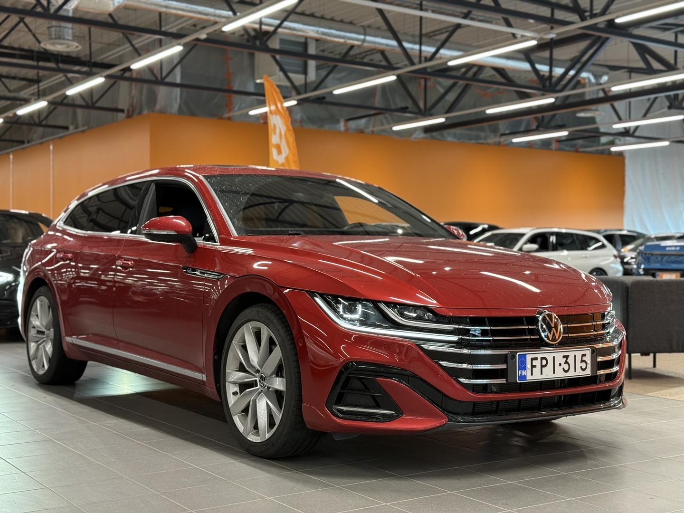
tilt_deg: -0.2
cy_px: 256
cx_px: 342
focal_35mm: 48
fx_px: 948
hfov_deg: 39.7
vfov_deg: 30.3
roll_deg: -0.5
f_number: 1.78
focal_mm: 6.76
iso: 125
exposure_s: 1/51
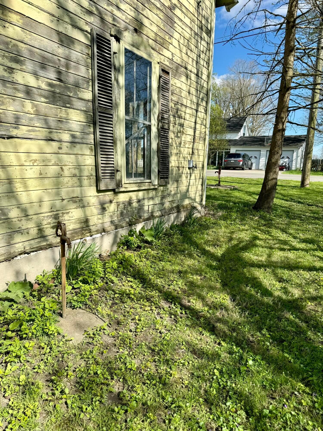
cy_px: 216
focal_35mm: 24
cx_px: 162
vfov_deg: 71.6
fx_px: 299
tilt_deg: -10.9
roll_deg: -1.3
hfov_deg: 56.8
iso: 80
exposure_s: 1/3247
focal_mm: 6.76
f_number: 1.78
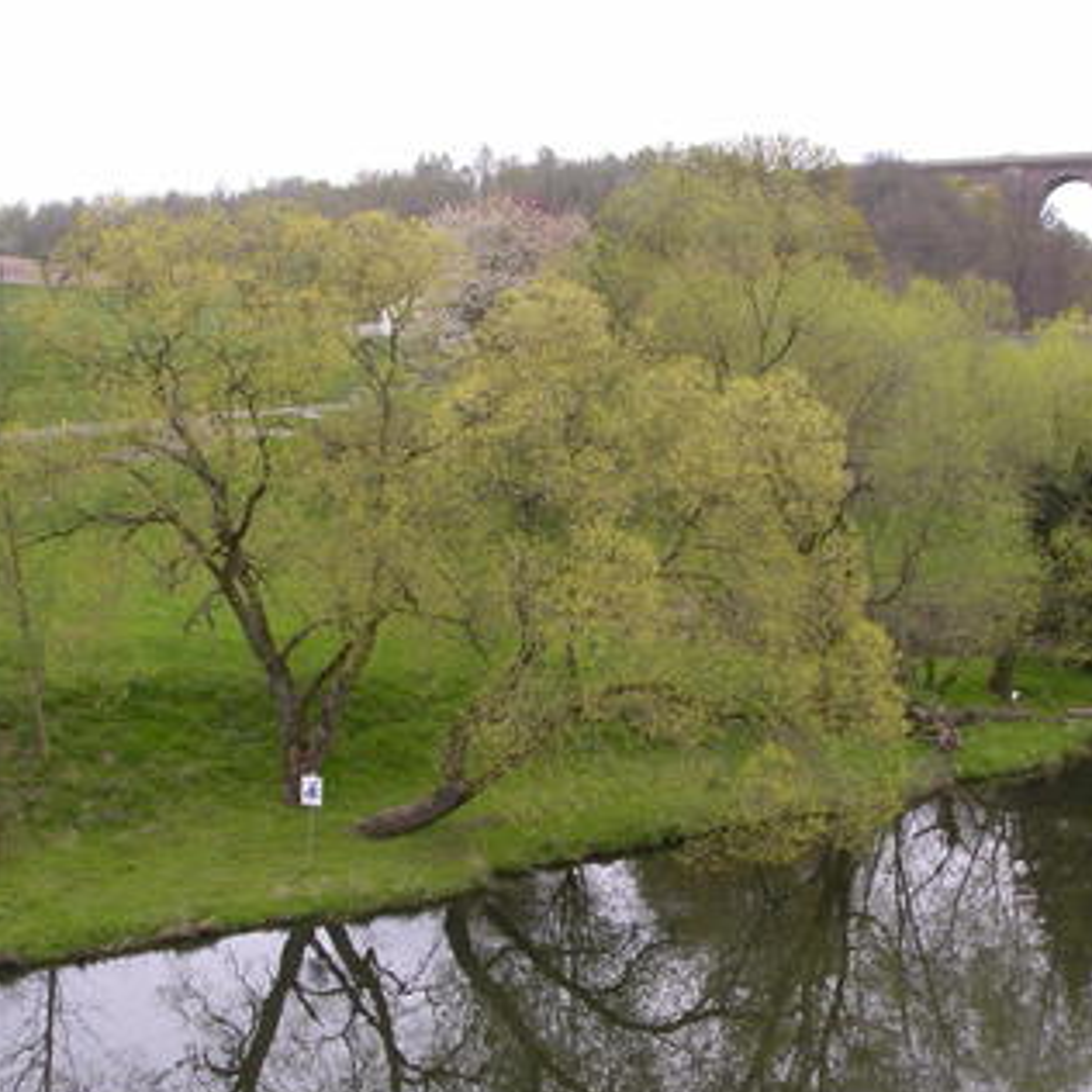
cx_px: 612
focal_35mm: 51
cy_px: 667
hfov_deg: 33.4
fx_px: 1820
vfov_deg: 33.3
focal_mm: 7.85
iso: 100
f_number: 5.3
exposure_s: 1/137
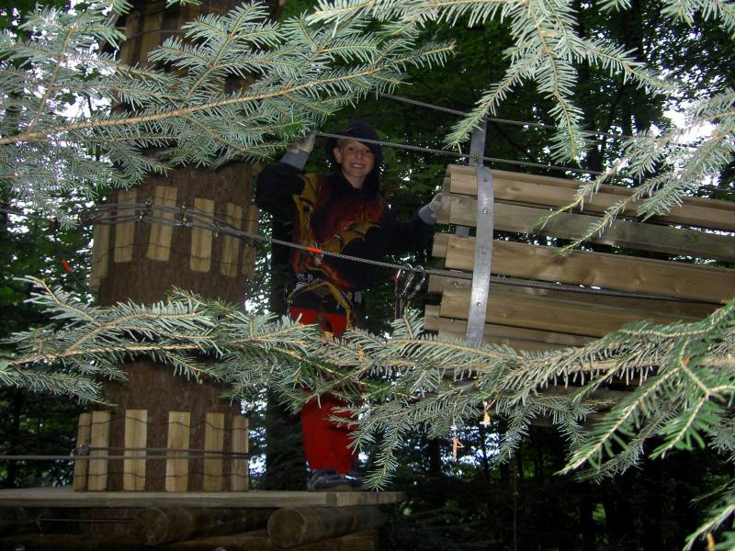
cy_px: 276
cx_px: 368
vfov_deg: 36.8
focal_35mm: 39
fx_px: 828
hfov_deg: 47.9
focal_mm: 8
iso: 100
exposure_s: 1/60
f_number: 2.8
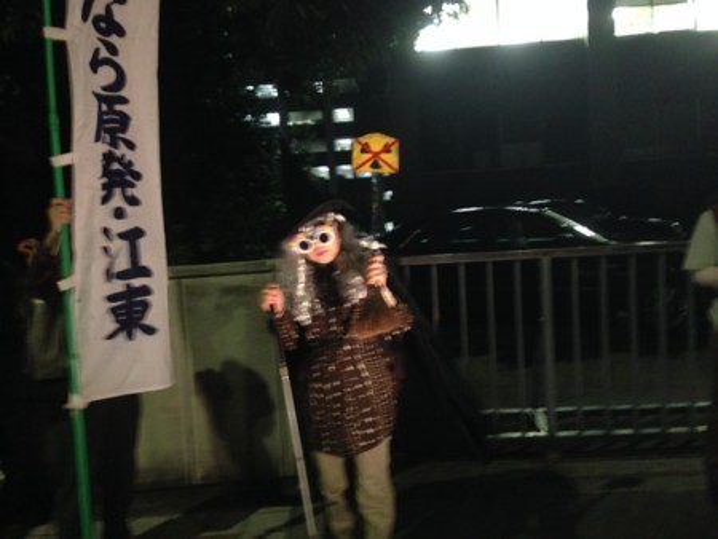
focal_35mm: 66
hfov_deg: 29.4
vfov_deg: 22.3
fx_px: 1370
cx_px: 359
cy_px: 270
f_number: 2.4
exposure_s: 1/20
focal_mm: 4.12
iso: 500
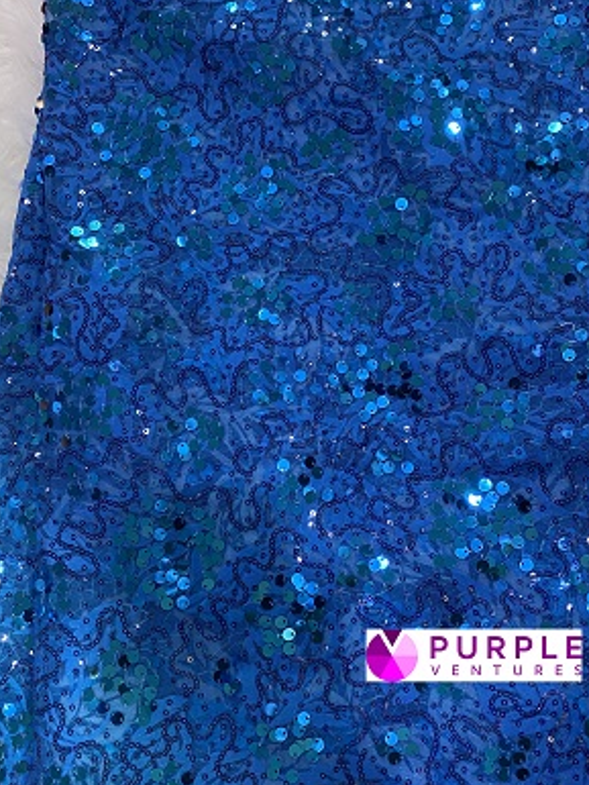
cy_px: 403
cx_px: 306
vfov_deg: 51.3
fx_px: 816
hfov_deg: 39.7
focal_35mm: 36
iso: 500
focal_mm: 4.25
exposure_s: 1/54
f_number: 1.8
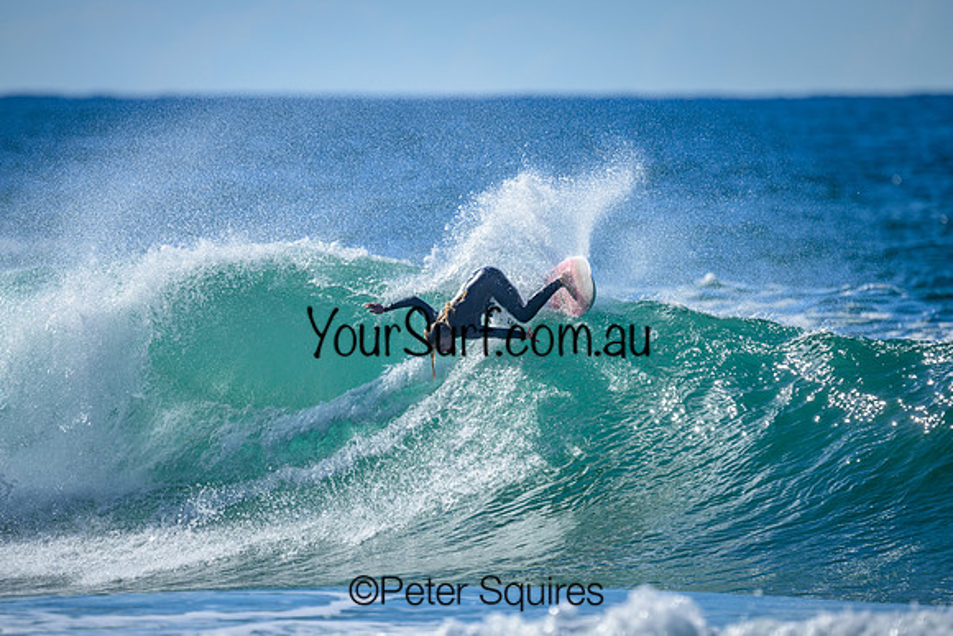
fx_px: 21579
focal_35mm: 815
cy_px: 318
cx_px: 476
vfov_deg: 1.7
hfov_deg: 2.5
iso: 180
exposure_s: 1/2000
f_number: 6.3
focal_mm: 800
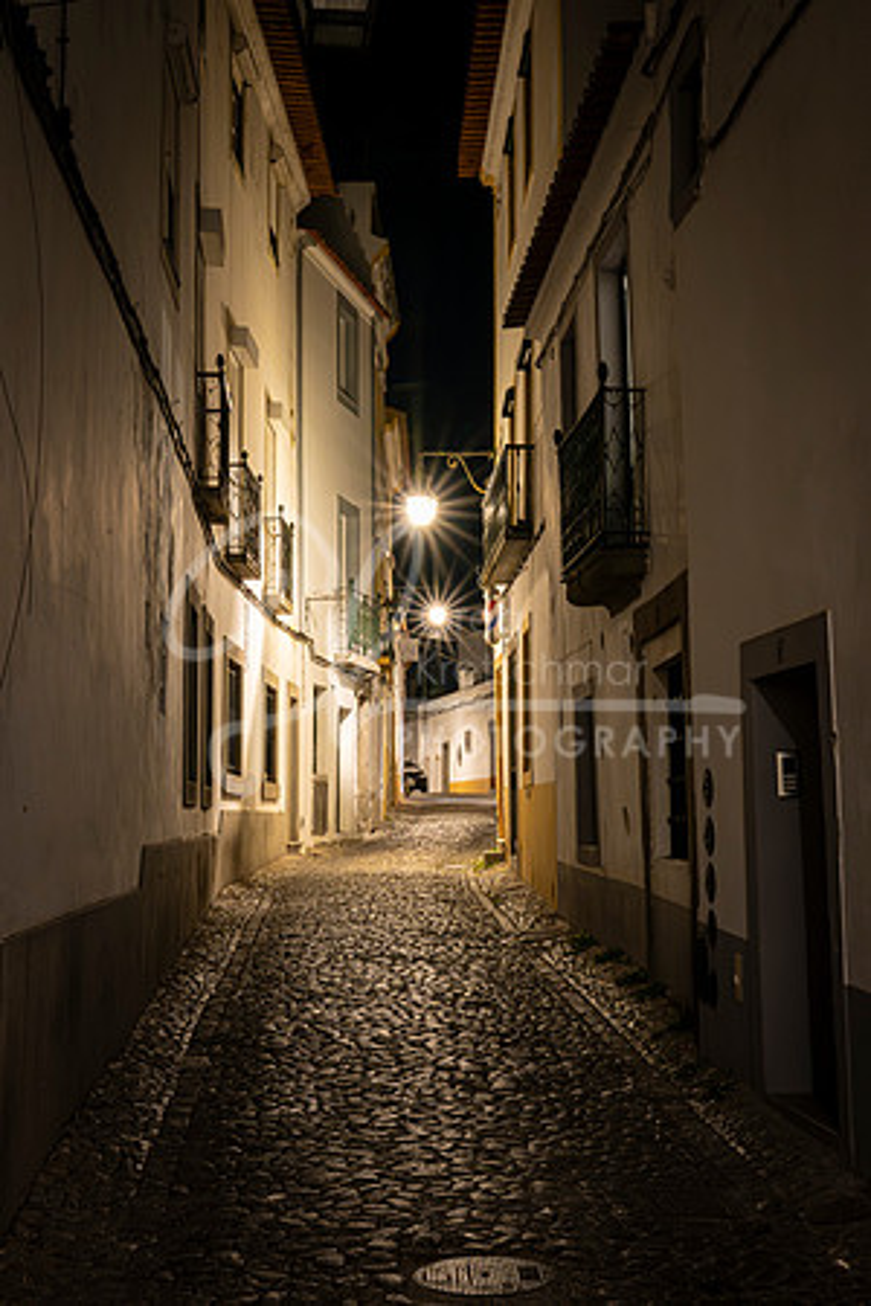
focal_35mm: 48
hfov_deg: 28.1
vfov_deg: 41.1
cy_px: 653
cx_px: 436
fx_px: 1742
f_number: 20
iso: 2500
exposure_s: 1.6
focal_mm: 48
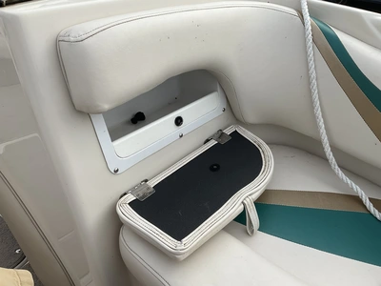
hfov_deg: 61.7
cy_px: 143
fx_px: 319
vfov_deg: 48.2
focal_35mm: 29
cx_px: 190
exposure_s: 1/1221
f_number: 1.8
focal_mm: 3
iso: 25
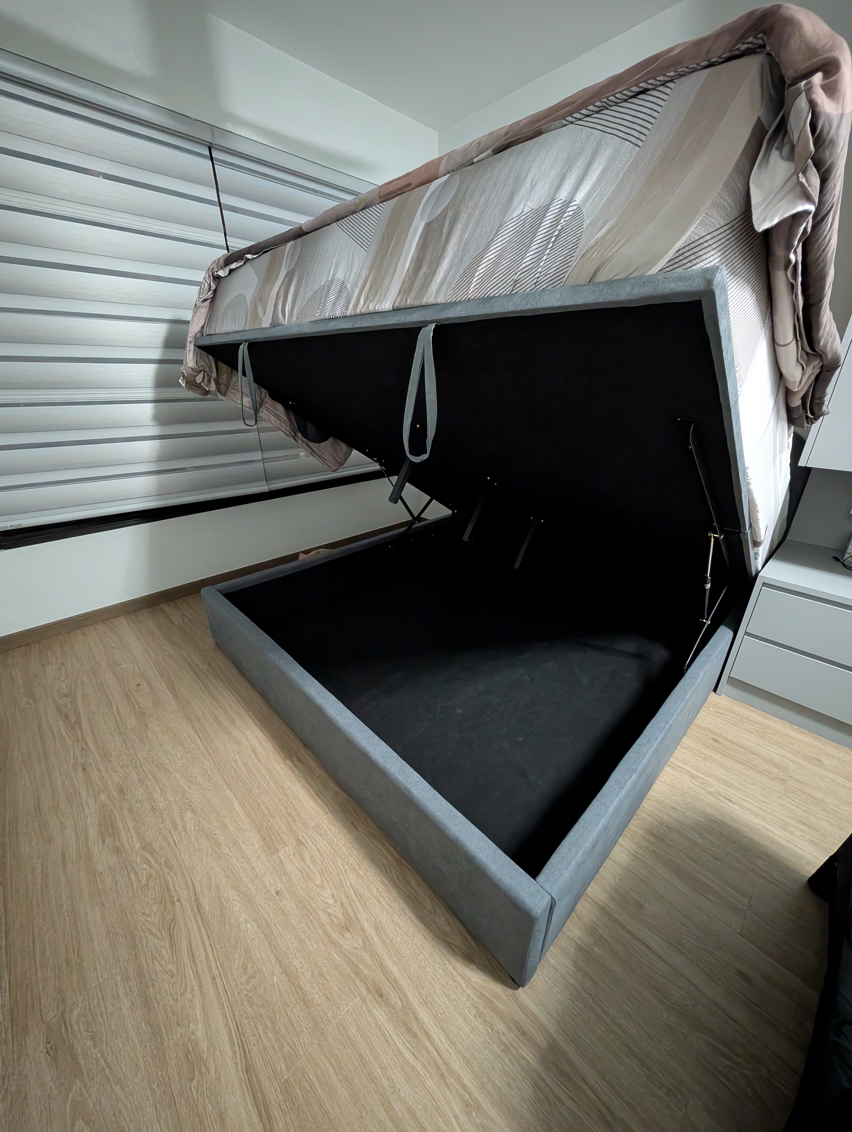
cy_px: 566
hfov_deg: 94.6
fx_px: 393
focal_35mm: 12
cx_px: 426
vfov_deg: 110.5
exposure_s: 1/23.8
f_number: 1.7
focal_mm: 2.02
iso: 1892
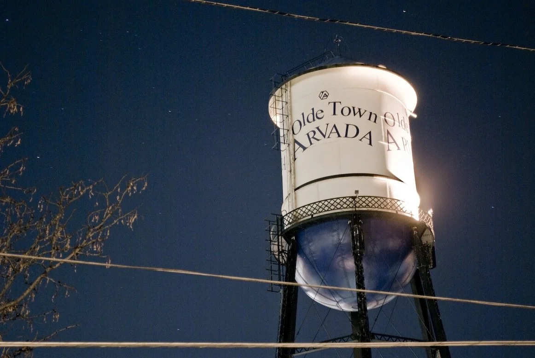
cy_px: 179
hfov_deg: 24.6
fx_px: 1228
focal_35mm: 82
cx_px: 268
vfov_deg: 16.6
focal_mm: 55
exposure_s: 20
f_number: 5.6
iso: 100
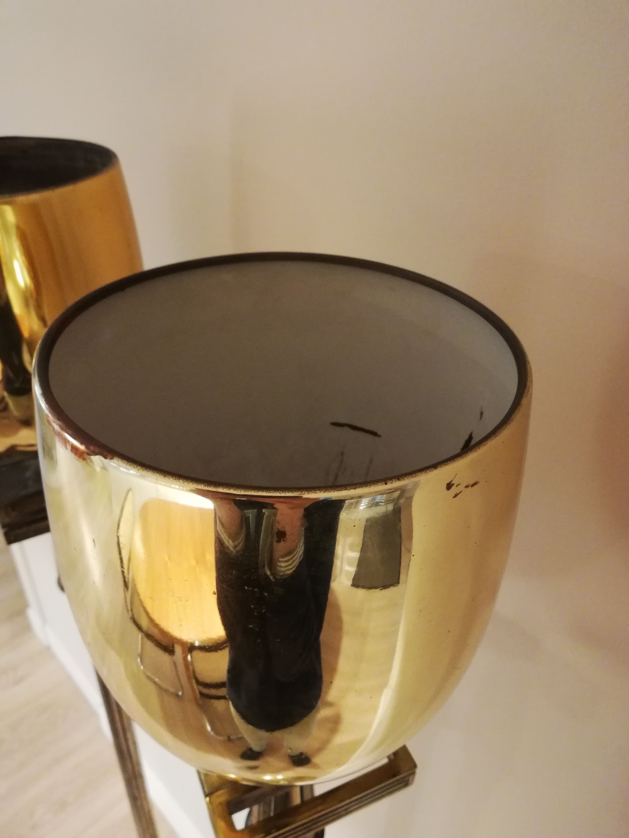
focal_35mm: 26
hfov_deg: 53.1
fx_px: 630
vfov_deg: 67.3
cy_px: 419
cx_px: 314
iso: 640
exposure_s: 1/16.7
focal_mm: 3.81
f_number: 2.2
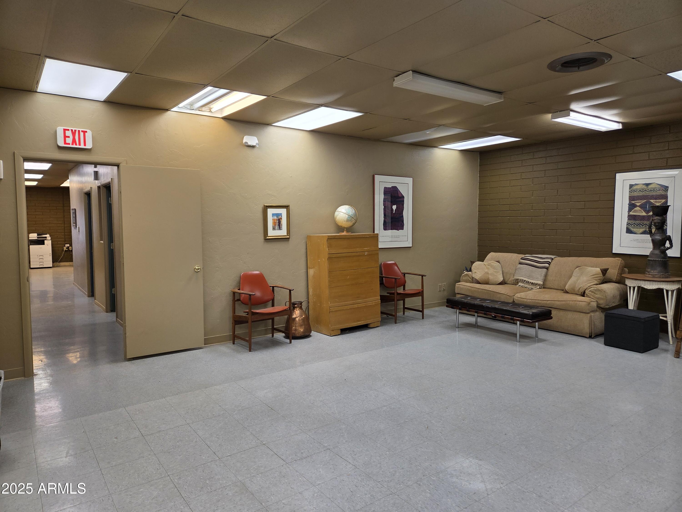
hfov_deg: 73.9
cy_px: 256
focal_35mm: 23
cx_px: 341
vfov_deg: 58.9
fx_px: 453
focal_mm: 5.4
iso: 80
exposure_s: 1/120
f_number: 1.8
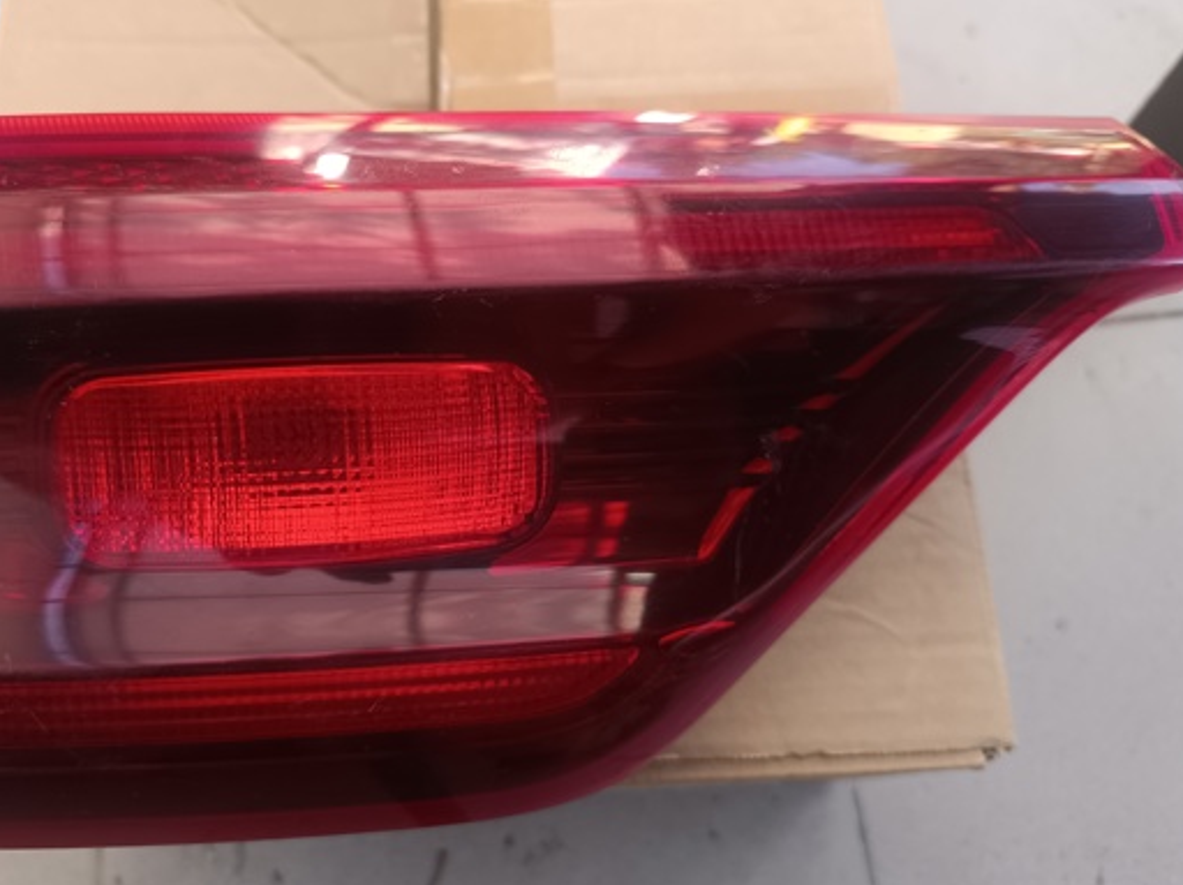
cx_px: 513
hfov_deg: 59.8
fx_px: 1024
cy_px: 417
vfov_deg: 46.7
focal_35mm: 30
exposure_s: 1/100
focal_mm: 6.14
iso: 401
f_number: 1.65
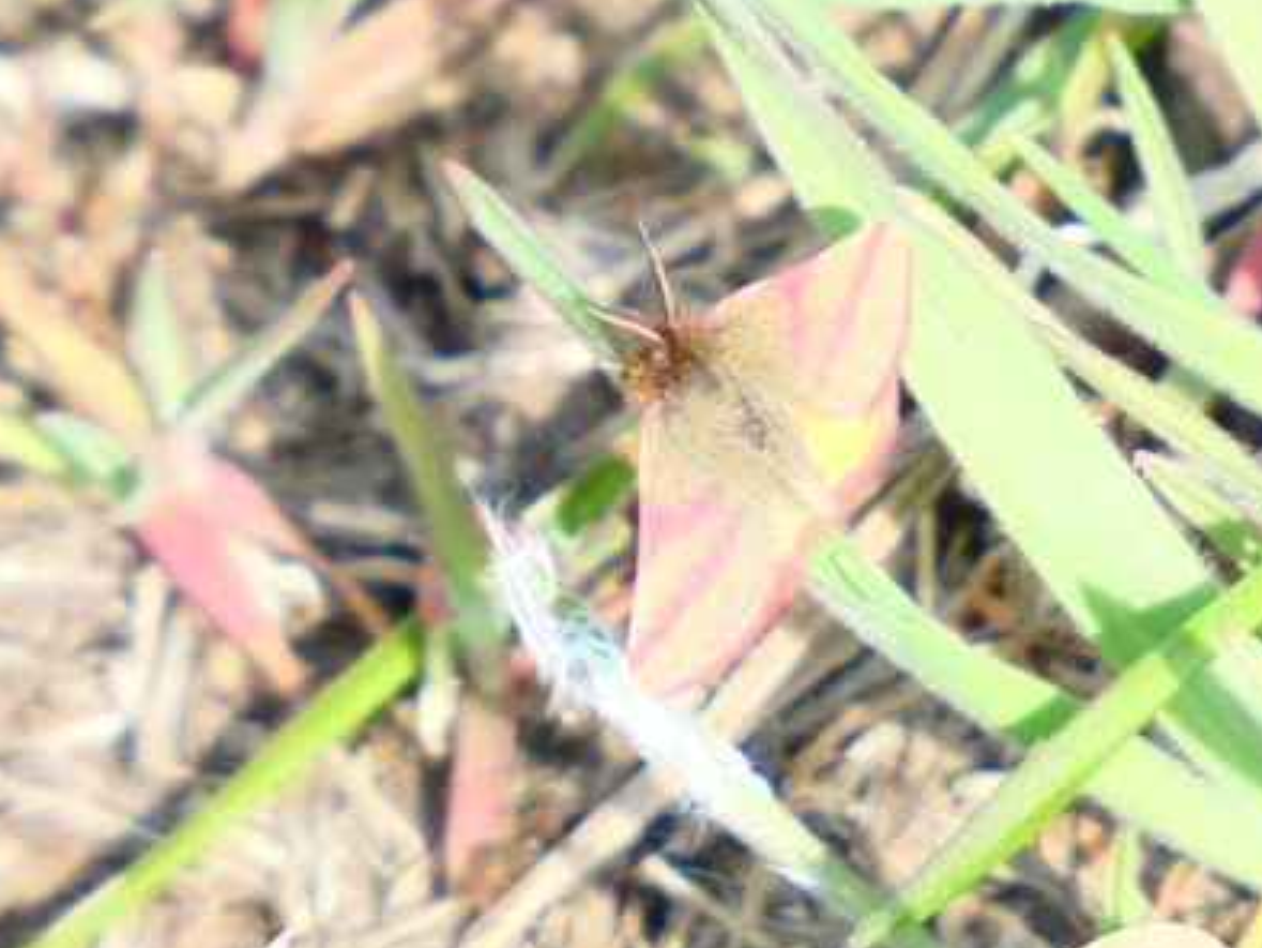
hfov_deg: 1.0
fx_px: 71259
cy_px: 299
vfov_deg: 0.8
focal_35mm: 1954
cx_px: 690
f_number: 5.9
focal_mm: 215
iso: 100
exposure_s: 1/160
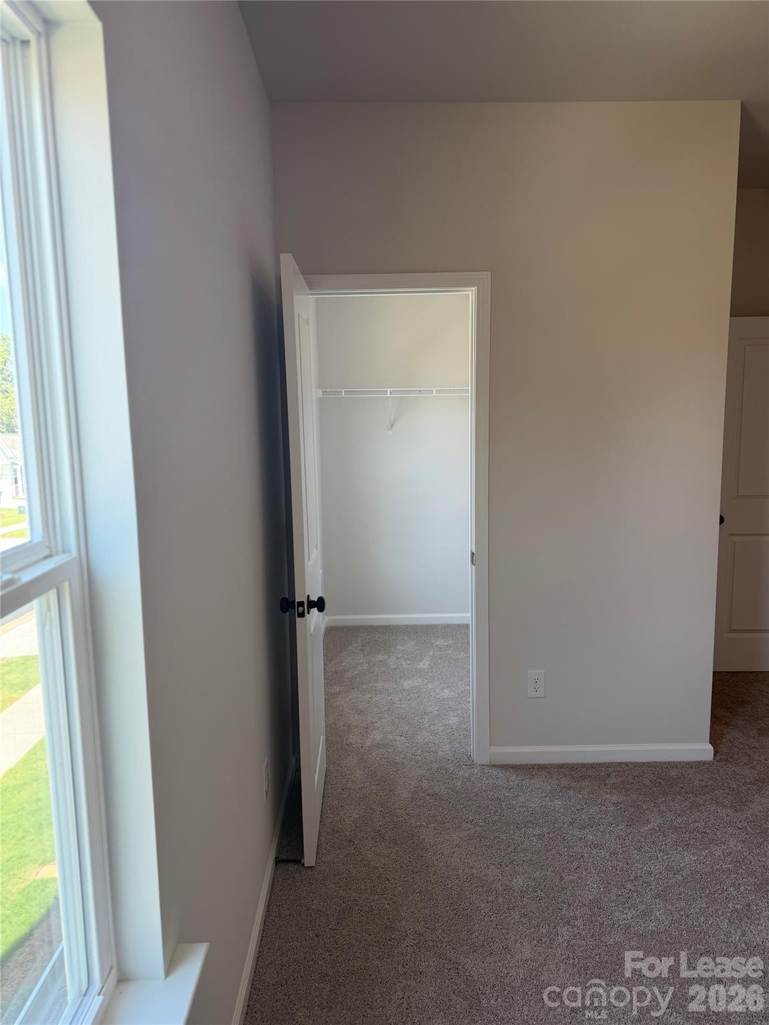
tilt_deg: -7.7
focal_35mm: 24
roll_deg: +0.5
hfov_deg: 56.8
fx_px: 711
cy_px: 512
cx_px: 384
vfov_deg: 71.6
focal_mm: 6.76
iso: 64
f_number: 1.78
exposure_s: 1/161
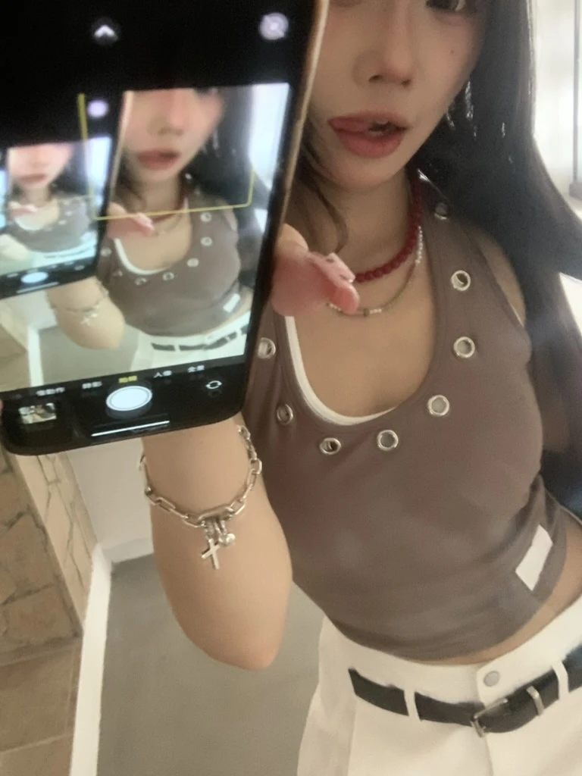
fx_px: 717
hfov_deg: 44.2
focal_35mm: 32
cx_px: 291
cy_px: 388
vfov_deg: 56.8
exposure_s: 1/18
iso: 640
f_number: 2.2
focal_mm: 2.87
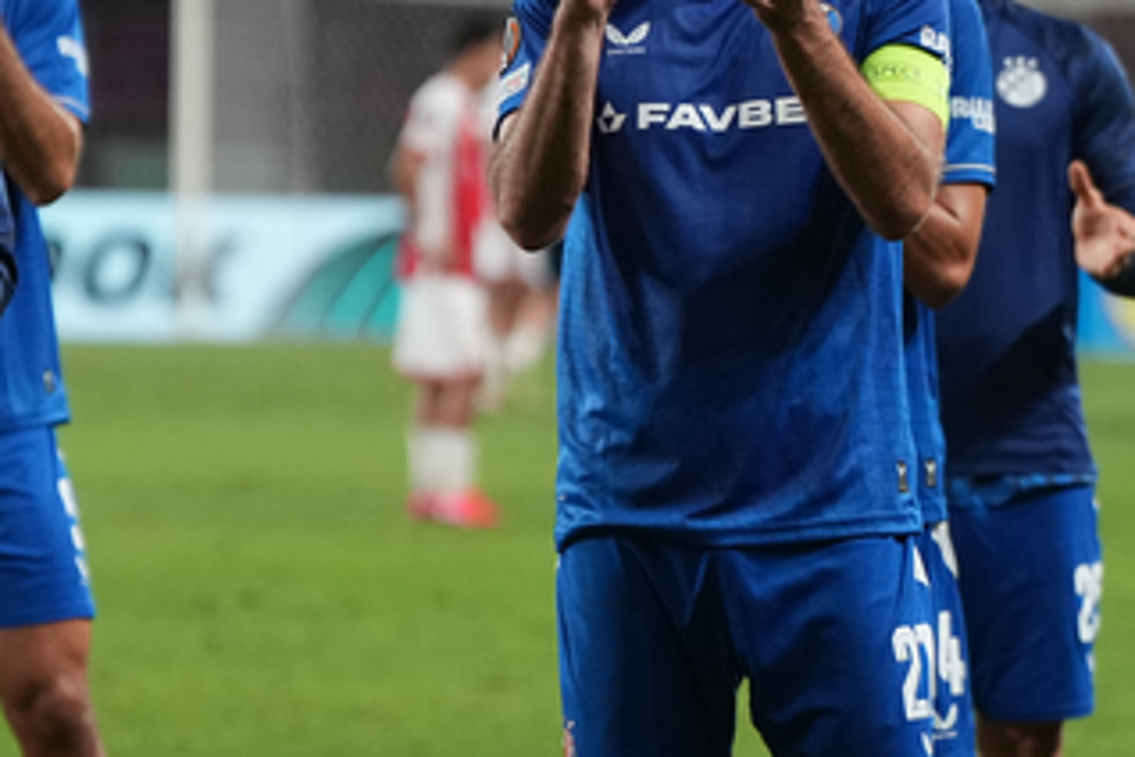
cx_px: 539
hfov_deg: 3.9
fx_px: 16866
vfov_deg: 2.6
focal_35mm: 535
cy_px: 223
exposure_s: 1/1600
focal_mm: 133
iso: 1600
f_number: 2.8
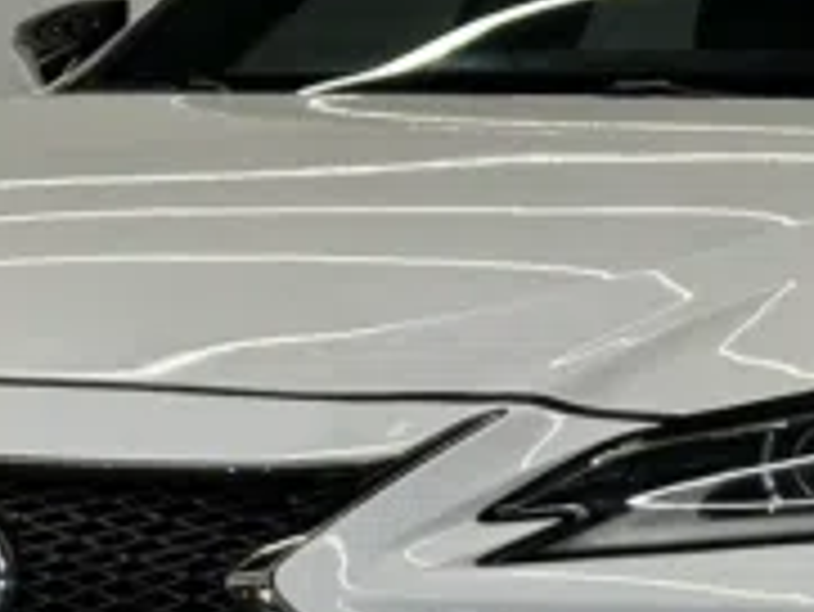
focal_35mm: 170
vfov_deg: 8.7
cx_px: 567
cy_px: 194
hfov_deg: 11.6
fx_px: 4000
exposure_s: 1/50
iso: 80
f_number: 1.78
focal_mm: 6.86
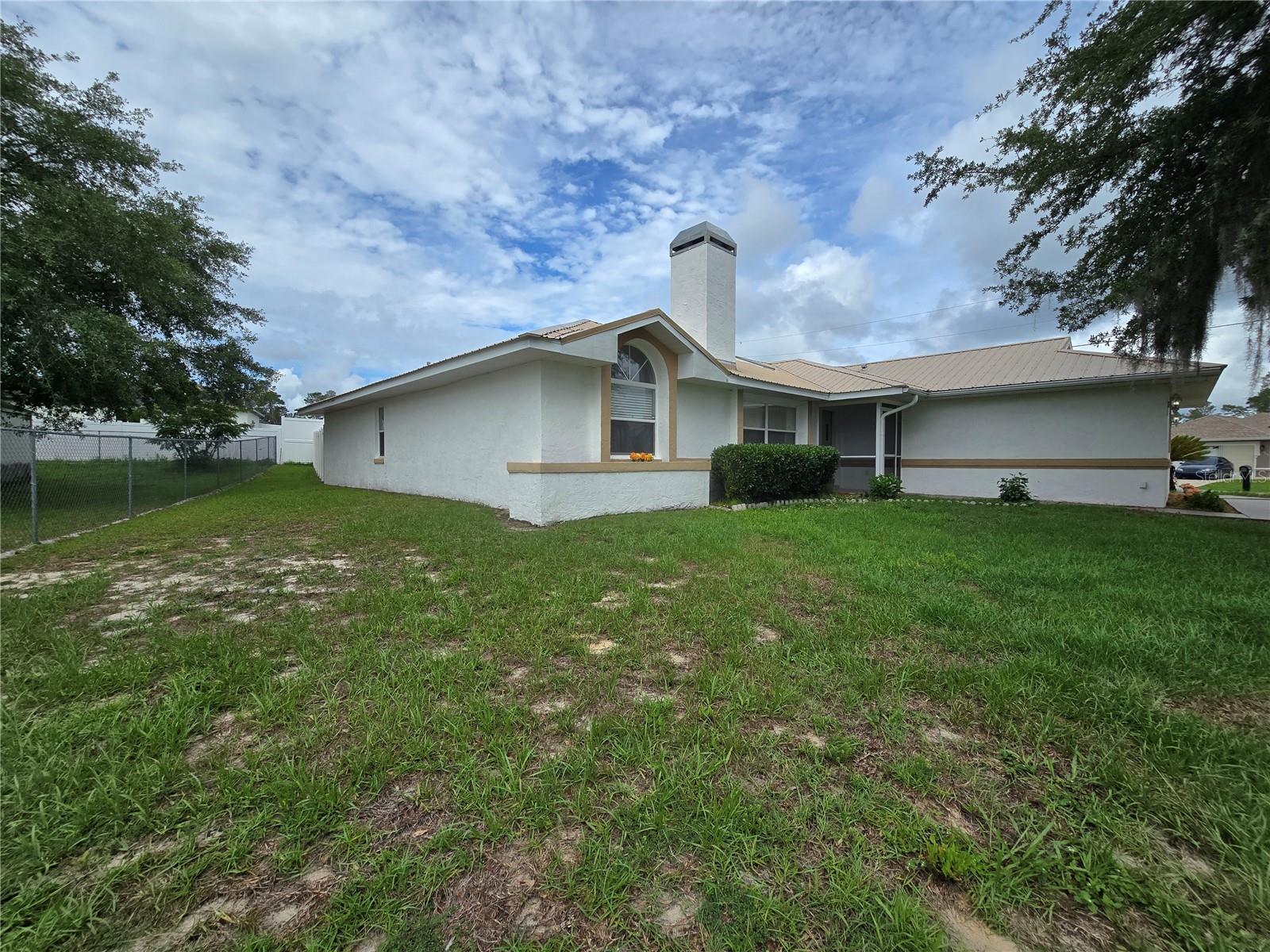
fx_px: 477
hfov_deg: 106.2
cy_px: 476
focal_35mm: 13
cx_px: 635
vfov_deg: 89.9
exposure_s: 1/2760
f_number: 2.2
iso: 50
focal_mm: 2.2
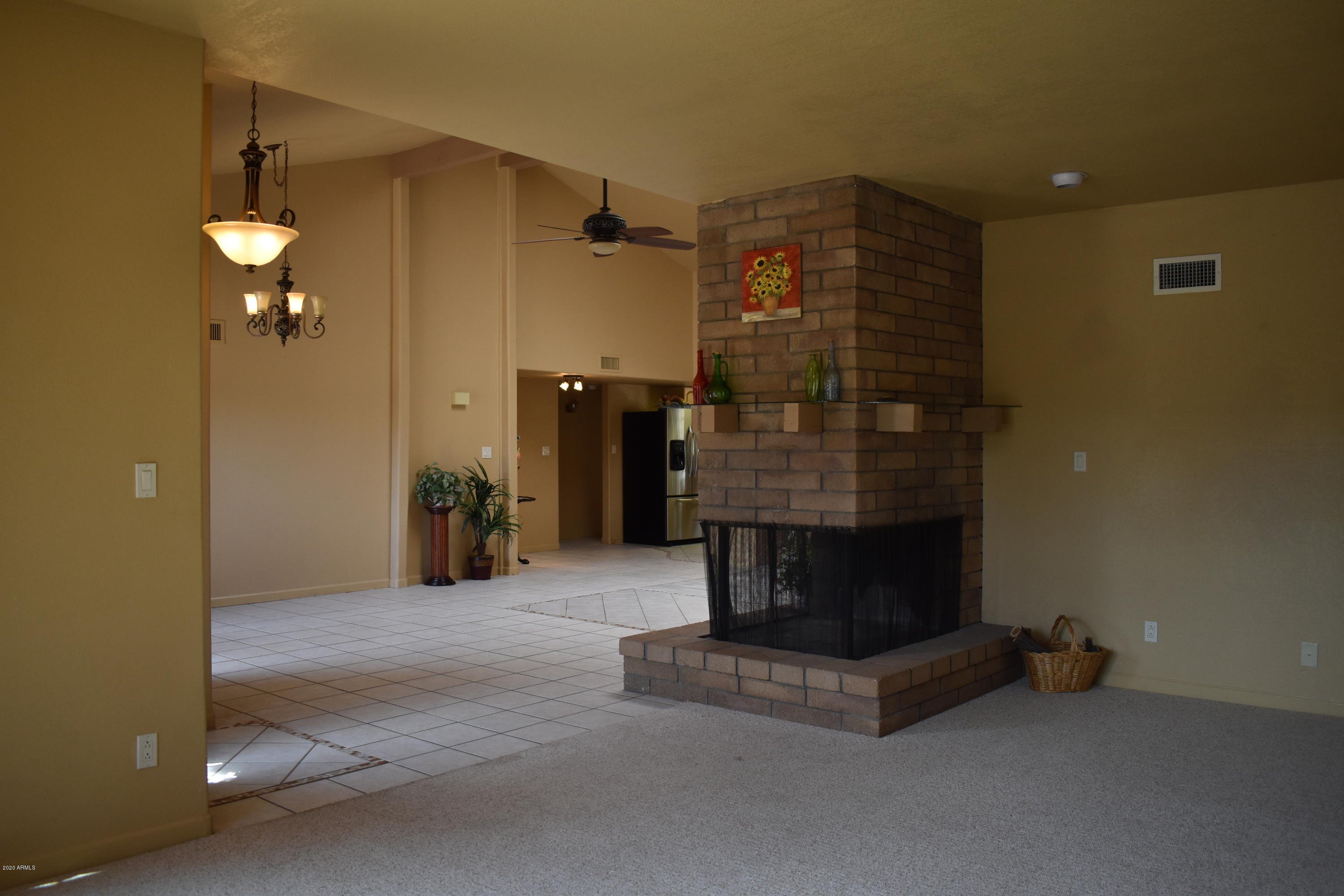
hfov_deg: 67.4
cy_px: 448
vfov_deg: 47.9
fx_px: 1008
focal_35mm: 27
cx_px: 672
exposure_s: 1/250
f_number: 3.5
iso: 500
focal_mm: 18
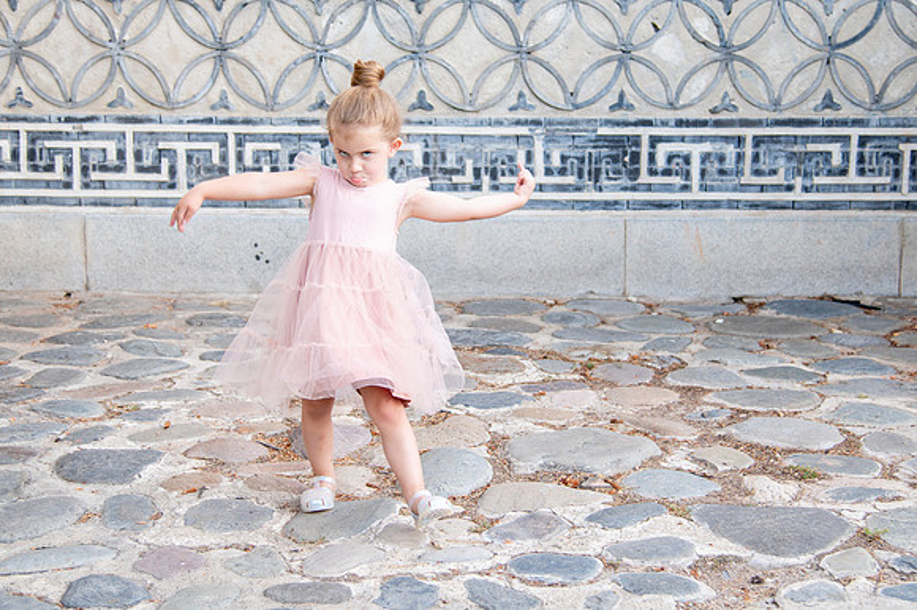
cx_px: 489
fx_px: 1607
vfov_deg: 21.5
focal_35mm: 63
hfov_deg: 31.8
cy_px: 261
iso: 640
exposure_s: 1/200
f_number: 4
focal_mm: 44
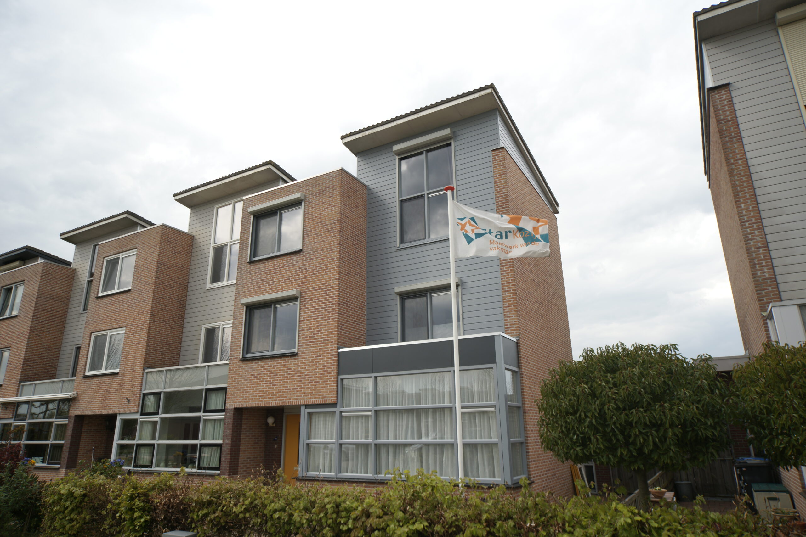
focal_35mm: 24
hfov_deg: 73.7
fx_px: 537
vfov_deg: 53.1
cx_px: 403
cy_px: 268
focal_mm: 24
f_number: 10
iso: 100
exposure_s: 1/80
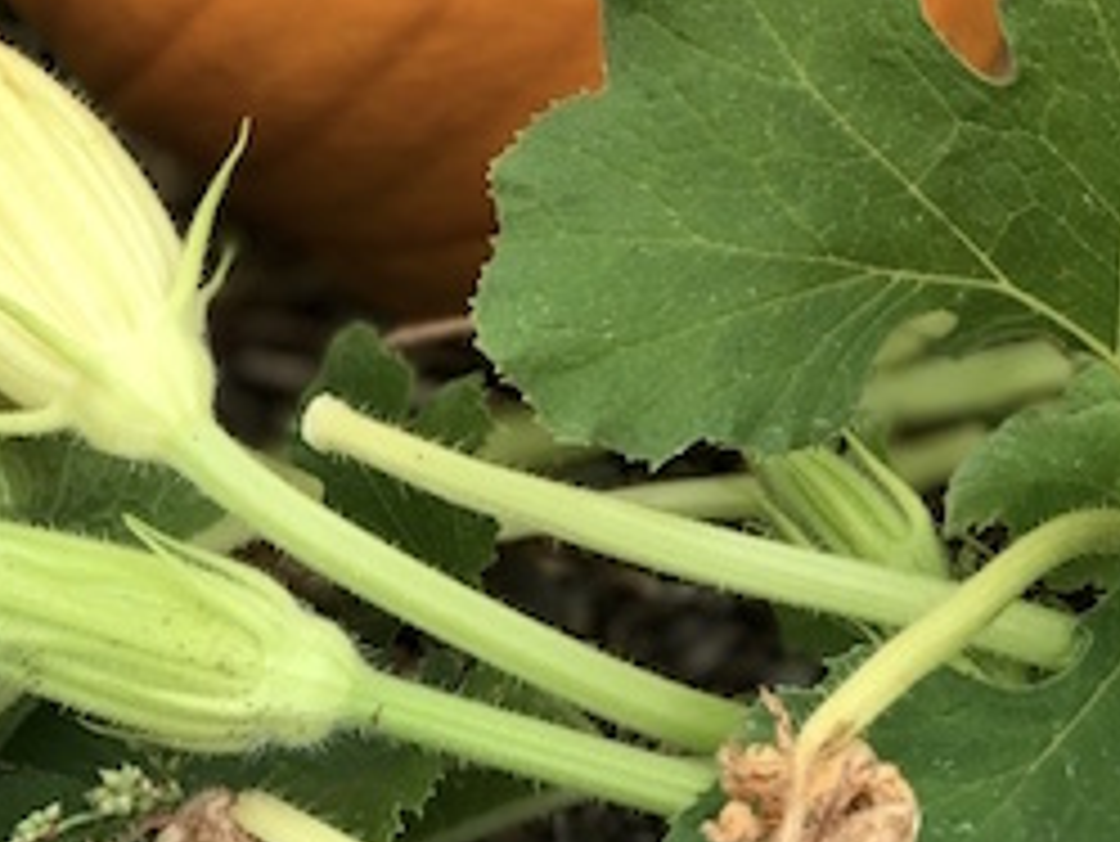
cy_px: -34
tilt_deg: -35.5
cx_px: 405
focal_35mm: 135
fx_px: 4370
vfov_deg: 10.9
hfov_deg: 14.6
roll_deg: -0.5
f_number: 2.8
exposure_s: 1/120
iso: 20
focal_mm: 6.6
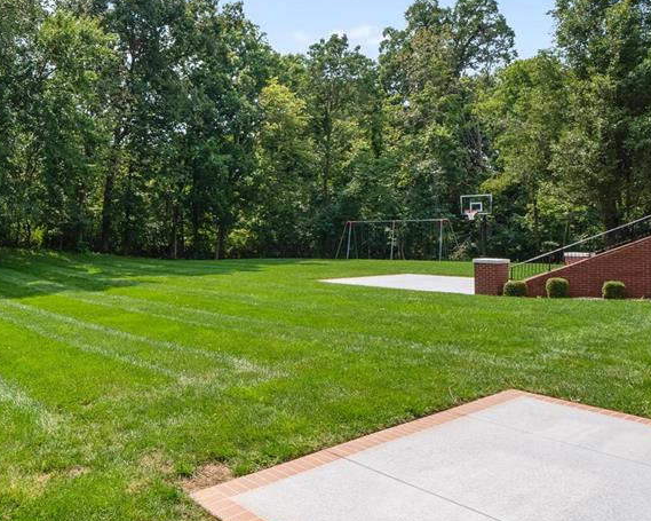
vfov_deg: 53.0
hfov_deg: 60.7
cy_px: 228
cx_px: 167
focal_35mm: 27
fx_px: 520
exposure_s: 1/800
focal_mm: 8
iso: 400
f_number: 8
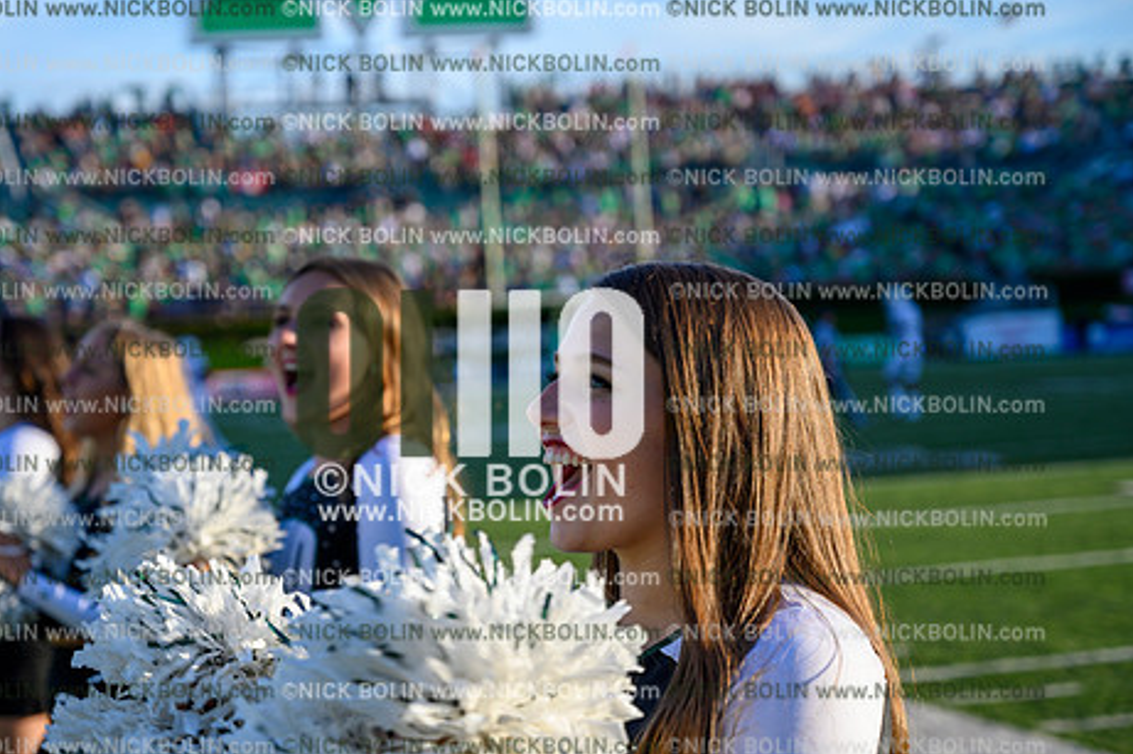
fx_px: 2768
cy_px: 405
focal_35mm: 88
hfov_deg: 23.1
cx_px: 469
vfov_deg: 15.5
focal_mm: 70
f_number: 4
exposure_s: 1/400
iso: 100
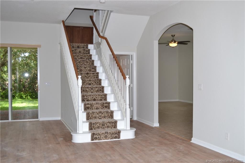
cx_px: 122
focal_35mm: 36
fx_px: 245
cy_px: 82
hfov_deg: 53.1
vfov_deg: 36.8
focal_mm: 24
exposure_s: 1/200
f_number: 4.5
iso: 400
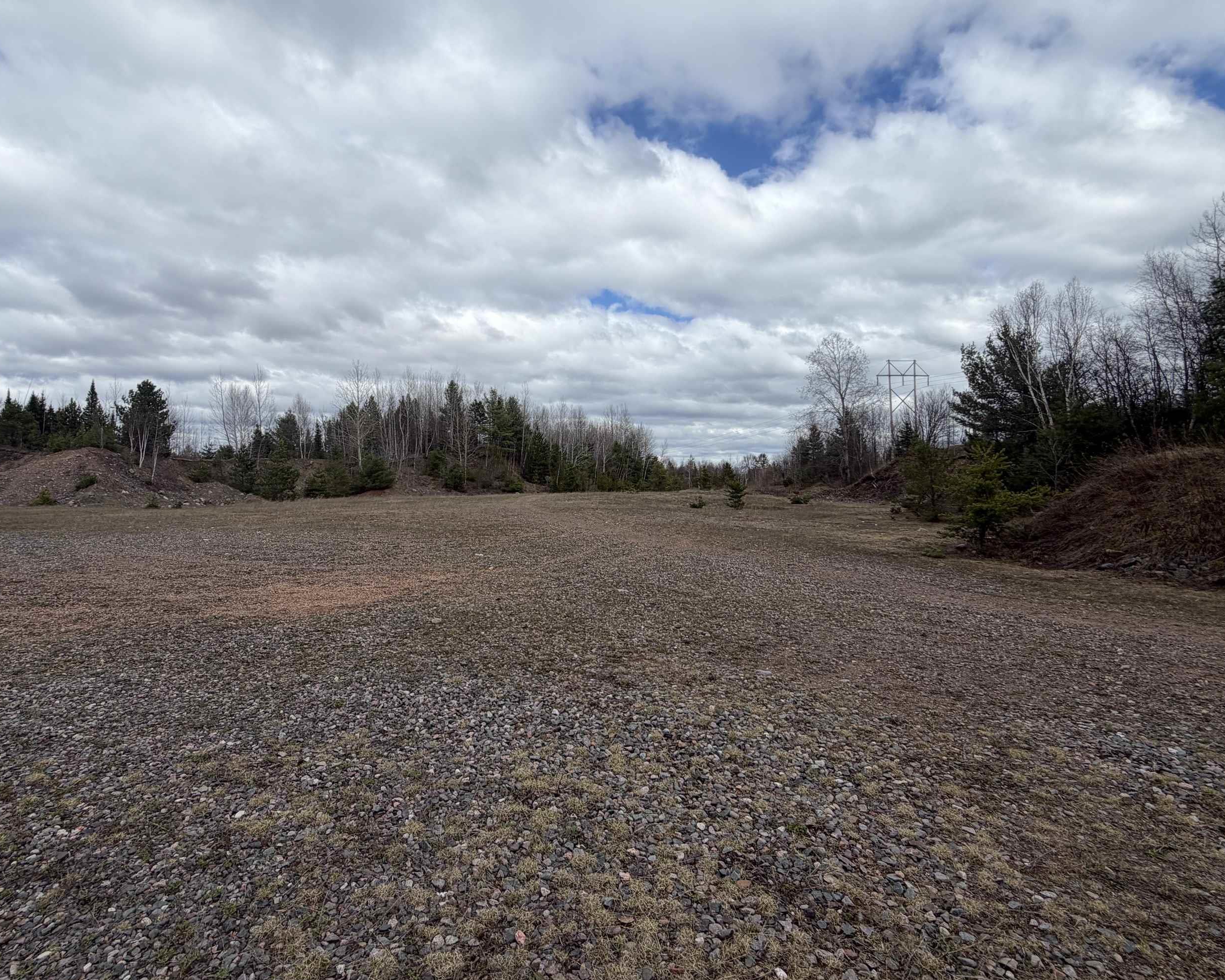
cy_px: 476
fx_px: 616
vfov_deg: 77.0
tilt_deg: -1.4
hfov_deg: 89.5
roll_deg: -1.8
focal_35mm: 17
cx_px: 573
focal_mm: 2.22
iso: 20
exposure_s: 1/1050
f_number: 2.2
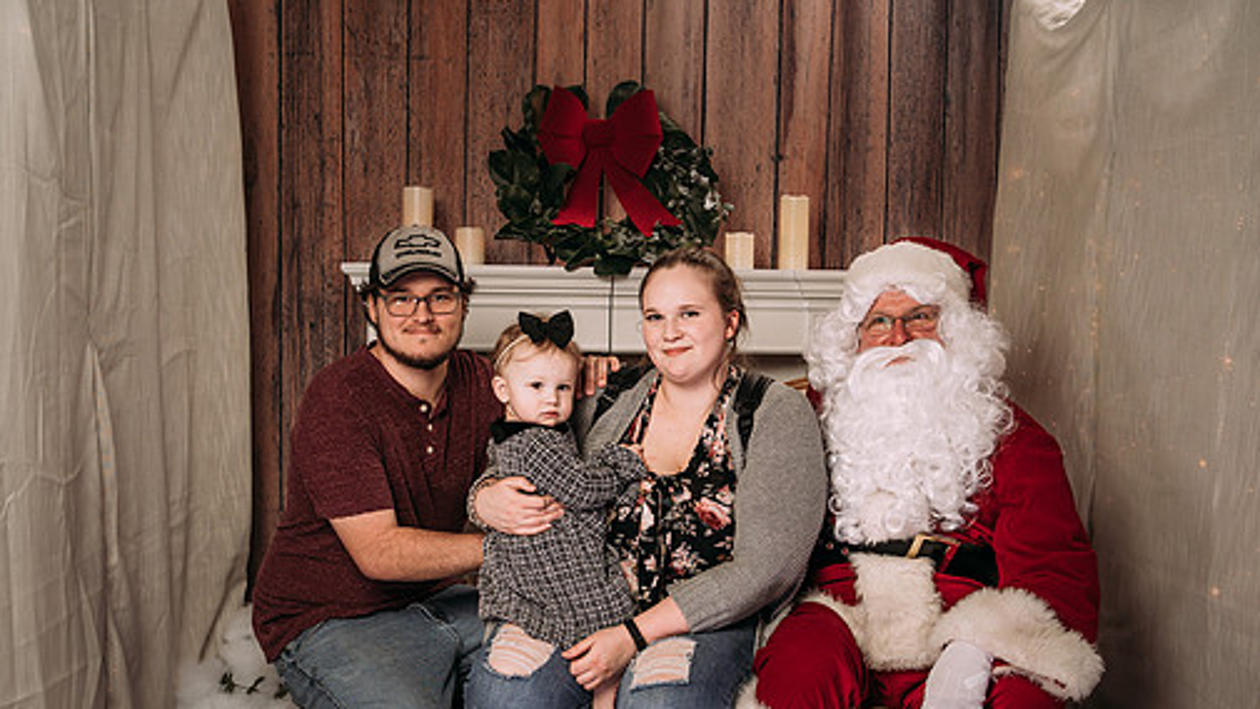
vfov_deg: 26.9
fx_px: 1470
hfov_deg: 46.4
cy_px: 485
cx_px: 637
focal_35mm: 44
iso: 100
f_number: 6.3
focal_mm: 35
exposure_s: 1/100
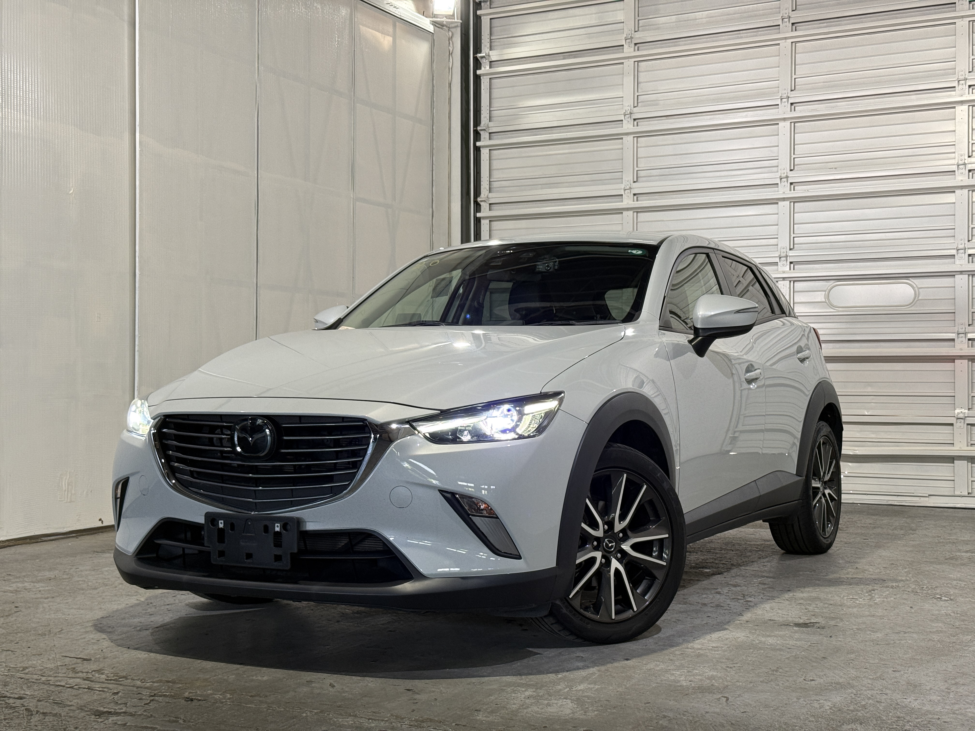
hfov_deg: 39.7
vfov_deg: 30.3
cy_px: 366
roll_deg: -0.2
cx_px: 488
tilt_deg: +1.3
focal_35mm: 48
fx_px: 1352
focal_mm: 6.76
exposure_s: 1/60
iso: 80
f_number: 1.78
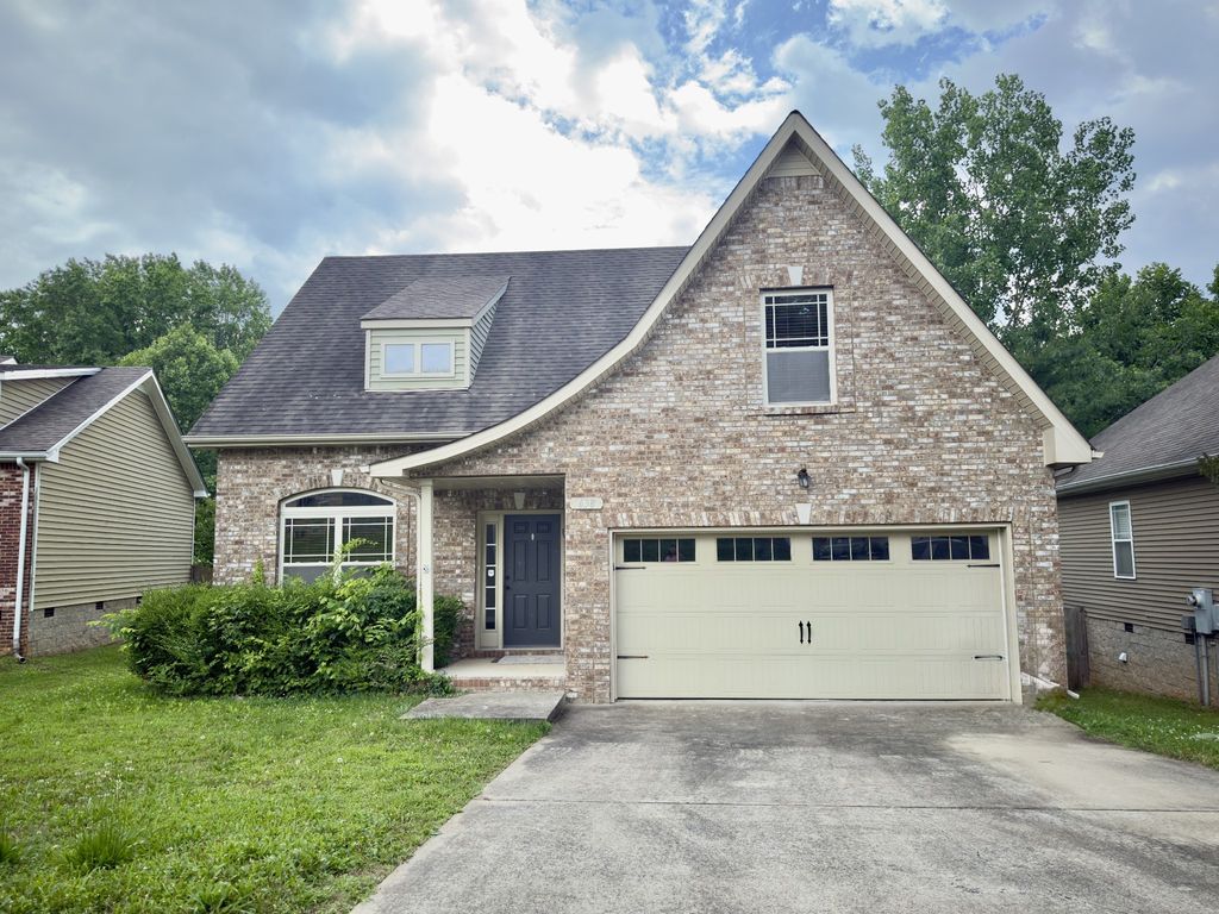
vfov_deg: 56.8
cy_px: 457
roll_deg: +0.4
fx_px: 845
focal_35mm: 24
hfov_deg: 71.6
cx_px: 610
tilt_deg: +6.7
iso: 80
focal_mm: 6.76
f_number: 1.78
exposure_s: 1/1086
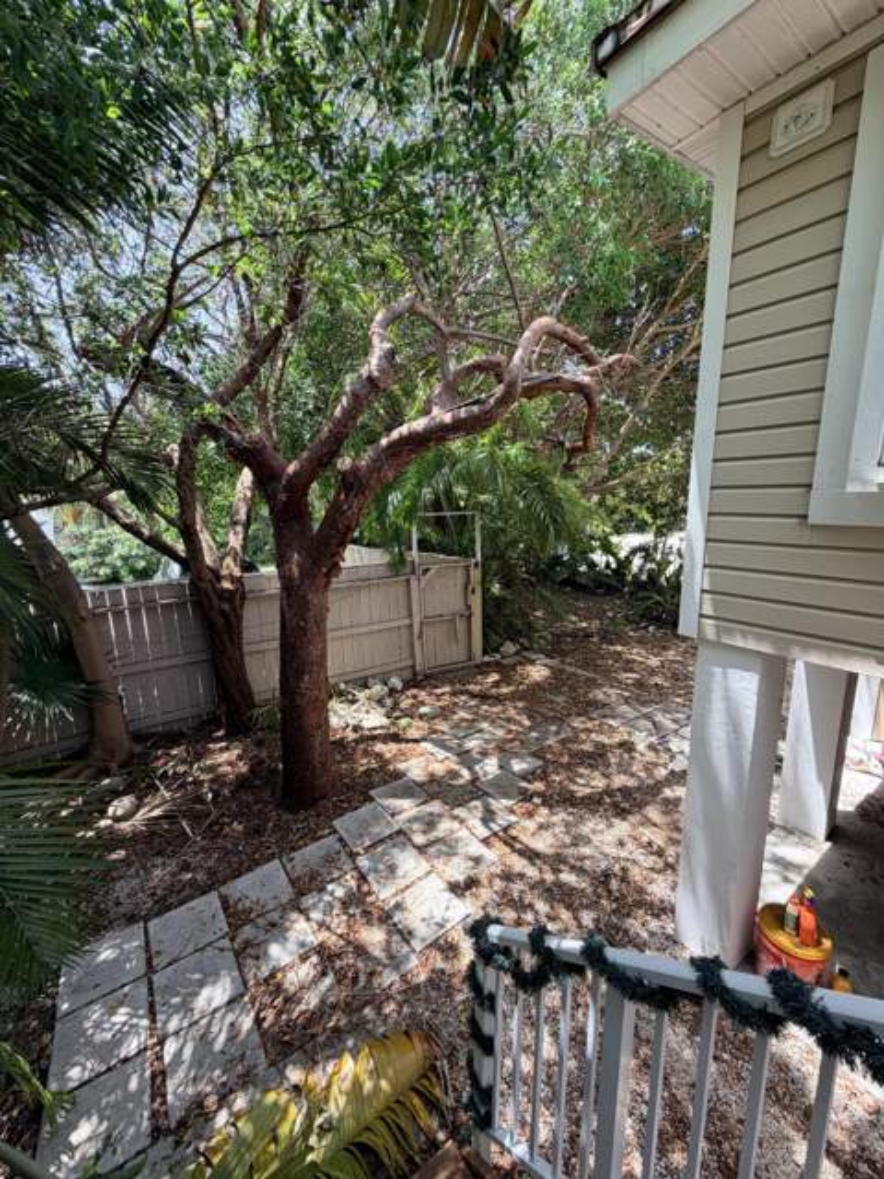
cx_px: 442
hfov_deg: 85.7
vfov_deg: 102.1
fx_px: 477
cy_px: 590
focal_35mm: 14
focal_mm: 2.22
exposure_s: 1/164
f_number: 2.2
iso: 40
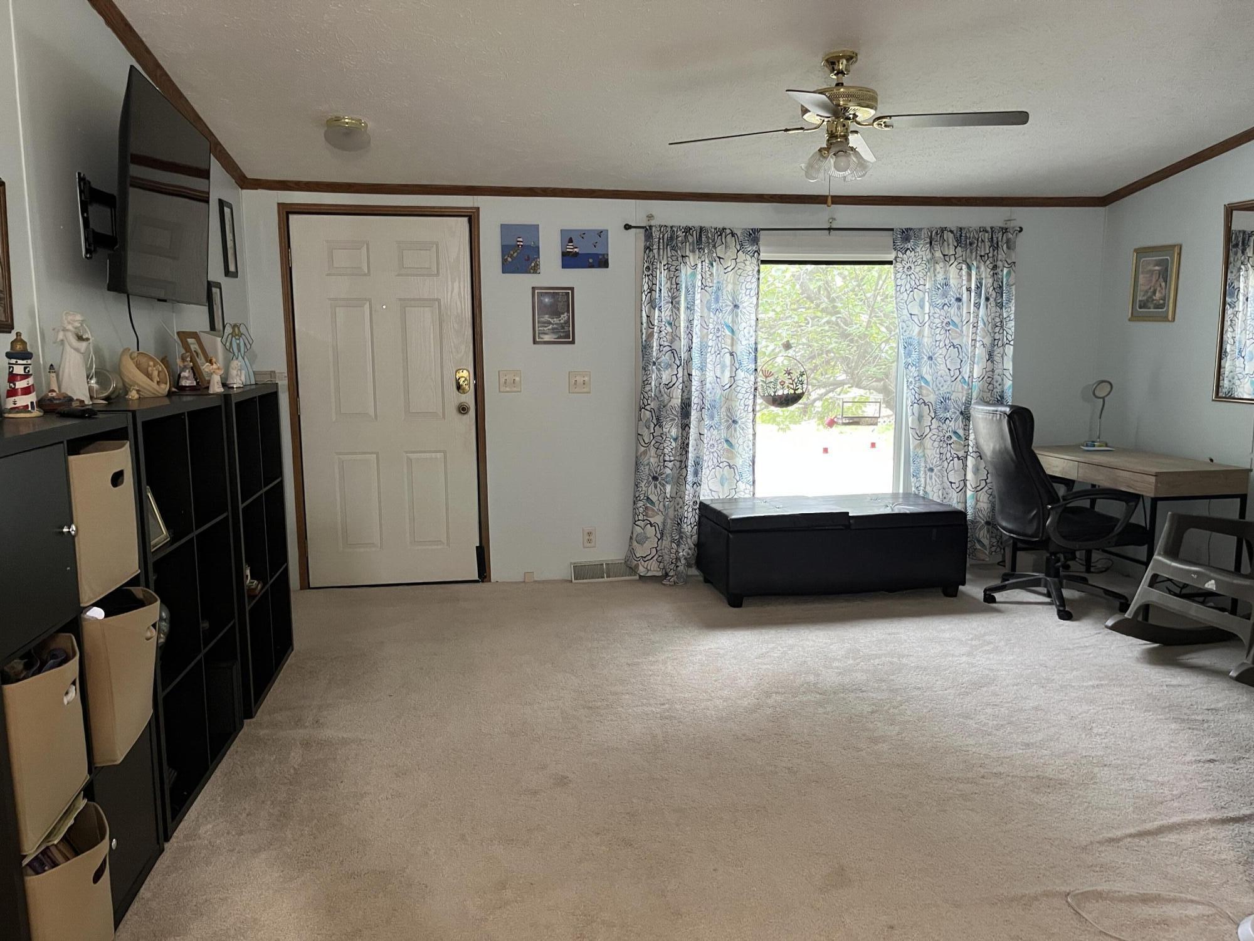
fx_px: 942
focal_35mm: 26
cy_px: 470
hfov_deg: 67.3
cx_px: 627
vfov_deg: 53.1
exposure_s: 1/60
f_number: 1.6
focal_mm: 5.1
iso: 250
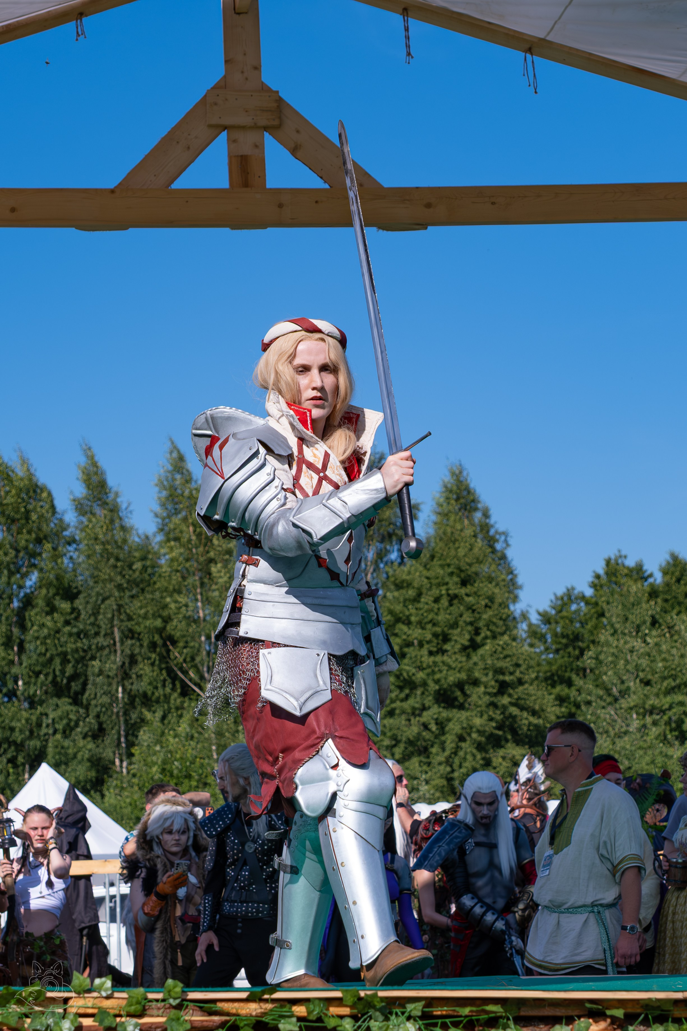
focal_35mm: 95
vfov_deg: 21.4
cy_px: 583
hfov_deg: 14.4
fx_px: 2721
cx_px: 344
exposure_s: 1/1600
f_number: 4
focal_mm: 37.6
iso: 160
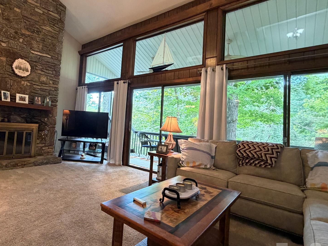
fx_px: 189
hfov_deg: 79.6
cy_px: 112
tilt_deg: +1.8
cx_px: 115
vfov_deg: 65.8
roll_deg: -4.3
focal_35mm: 20
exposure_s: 1/60
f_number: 2.2
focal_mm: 2.22
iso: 400
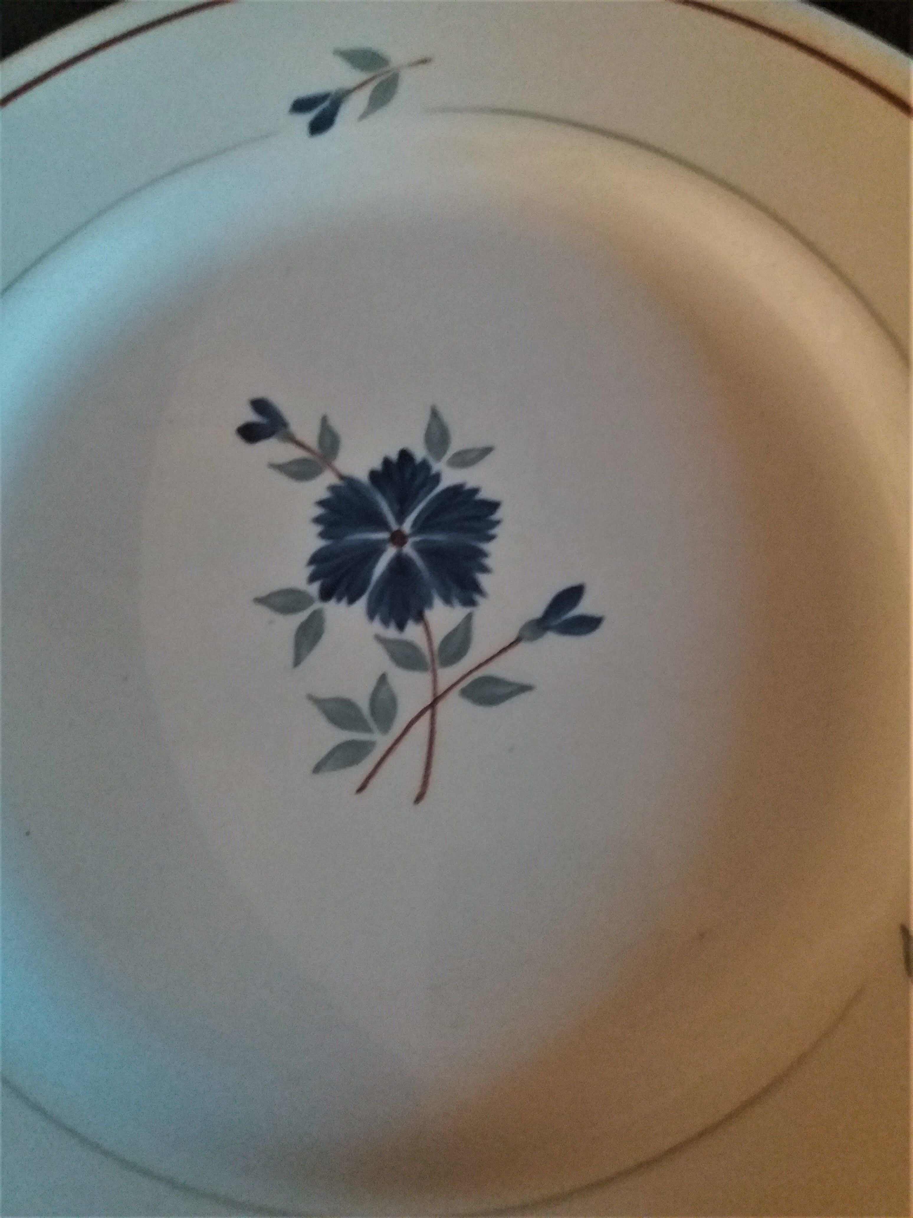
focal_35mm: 28
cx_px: 456
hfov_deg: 49.7
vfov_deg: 63.4
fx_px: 985
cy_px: 609
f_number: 1.9
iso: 500
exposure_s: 1/17
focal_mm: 3.7
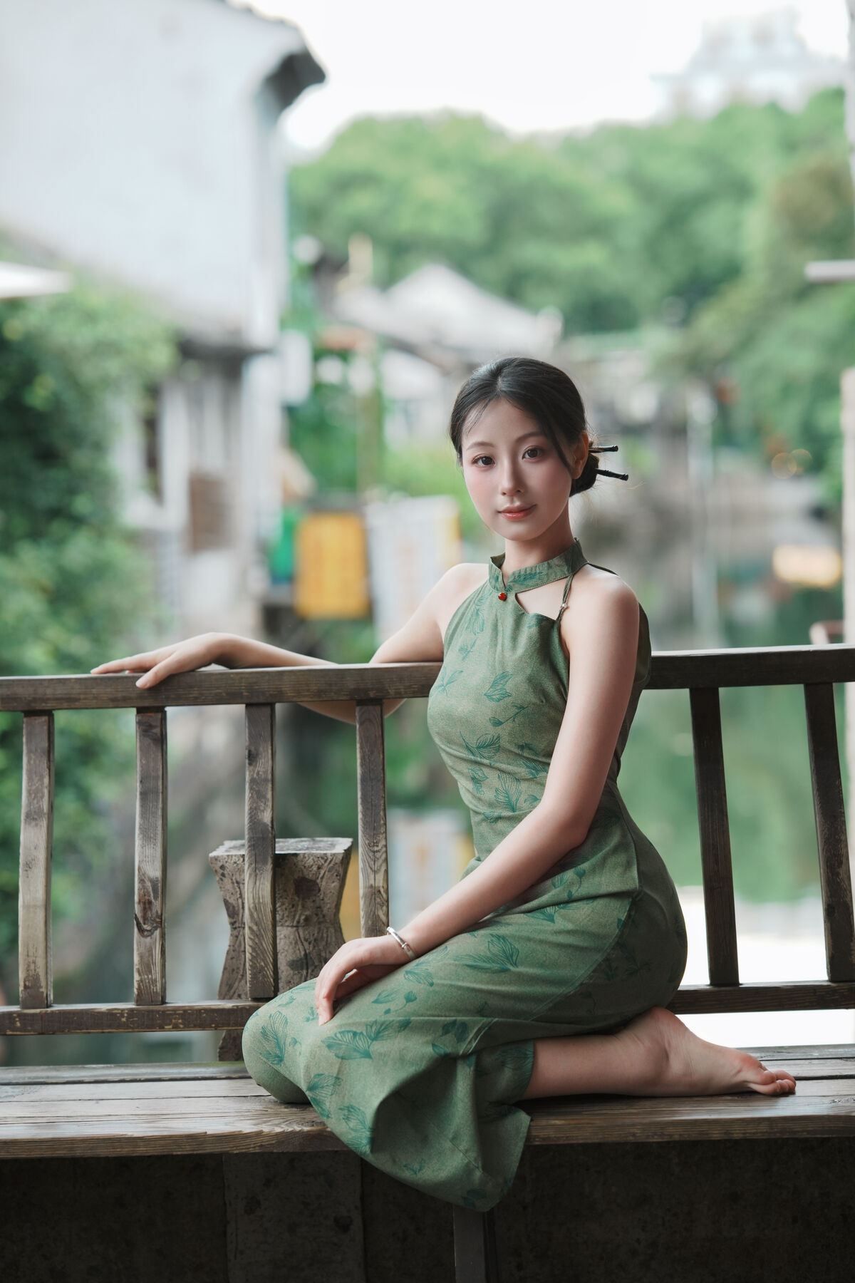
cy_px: 642
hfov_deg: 16.1
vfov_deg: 23.9
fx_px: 3028
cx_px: 428
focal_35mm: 85
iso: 640
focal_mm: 85
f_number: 2.5
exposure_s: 1/640
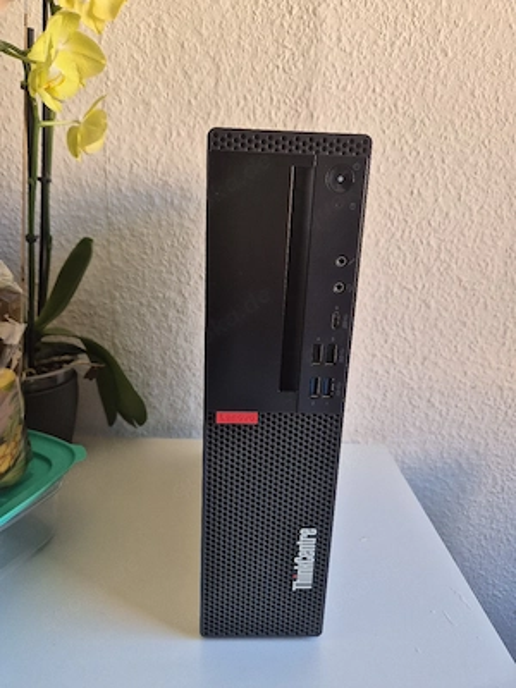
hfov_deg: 58.9
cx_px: 258
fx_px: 457
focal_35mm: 23
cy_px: 344
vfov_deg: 73.9
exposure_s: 1/182
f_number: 1.8
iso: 100
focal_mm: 5.4
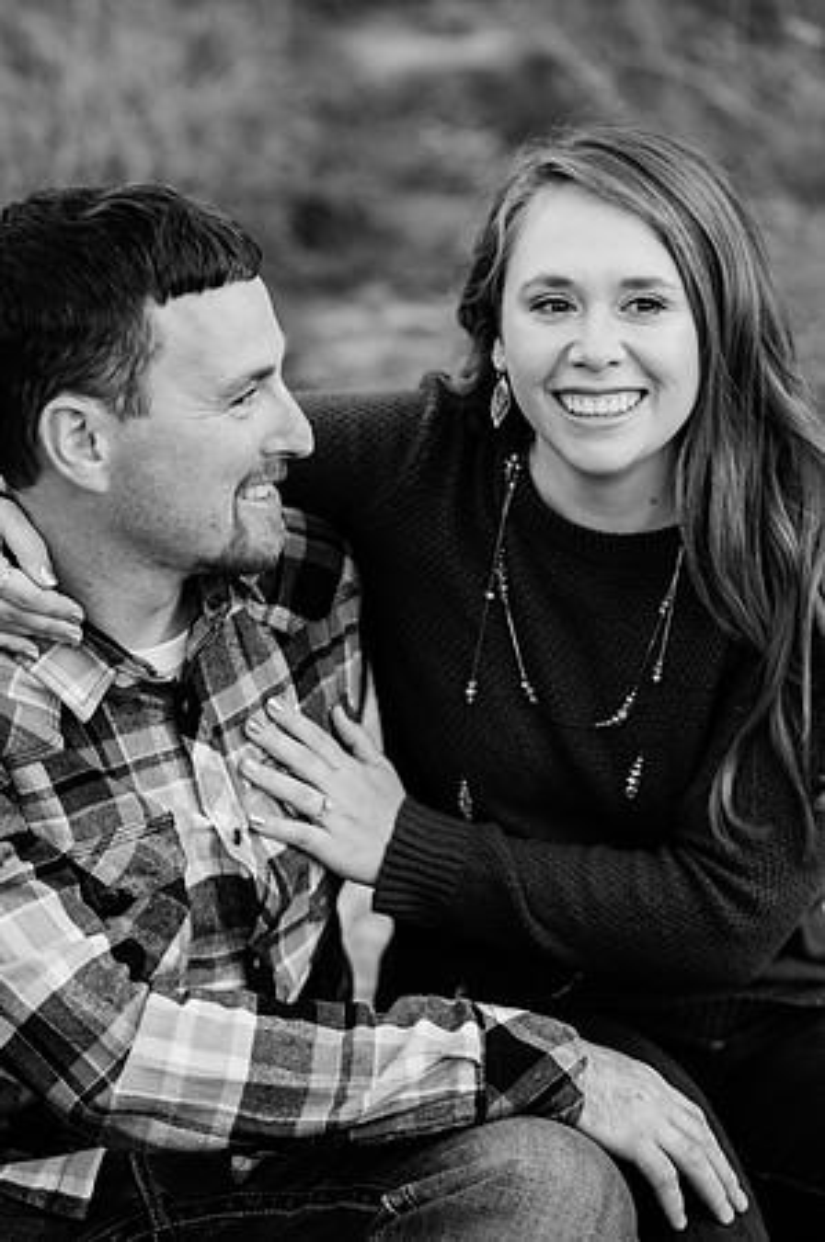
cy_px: 621
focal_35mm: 85
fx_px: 2928
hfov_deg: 16.0
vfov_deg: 23.9
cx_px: 412
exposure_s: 1/200
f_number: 2.5
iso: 500
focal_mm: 85
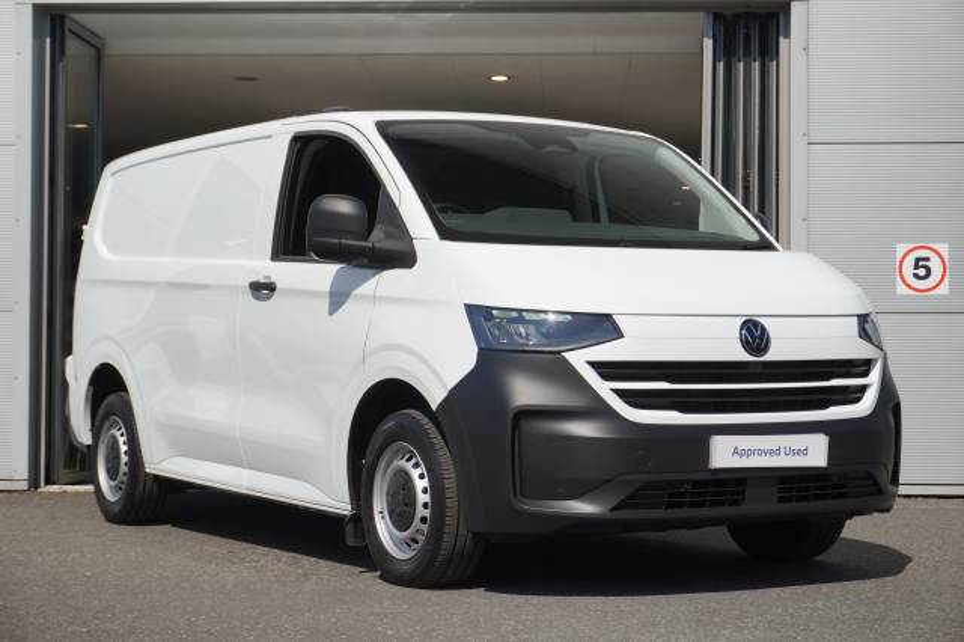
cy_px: 321
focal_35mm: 68
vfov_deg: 20.1
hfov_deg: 29.9
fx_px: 1806
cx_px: 482
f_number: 8
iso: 100
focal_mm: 45
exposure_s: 1/250
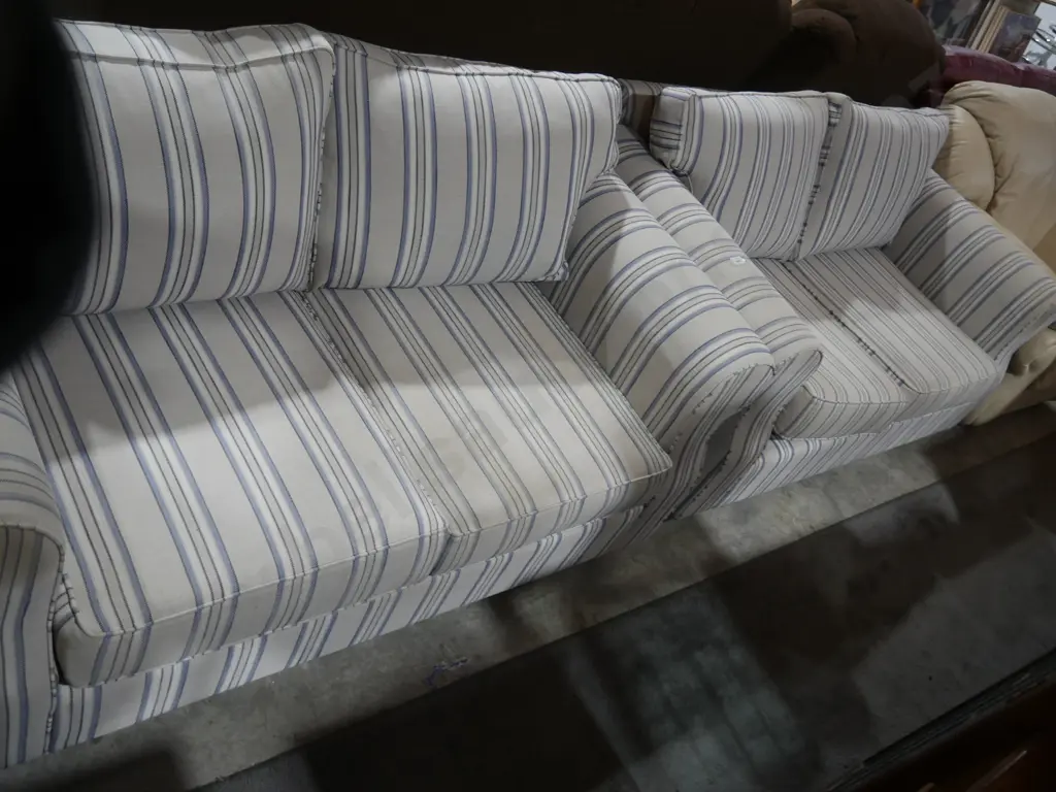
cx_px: 528
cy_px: 396
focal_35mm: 28
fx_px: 854
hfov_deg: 63.4
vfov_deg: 49.7
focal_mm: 14
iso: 320
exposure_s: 1/60
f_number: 3.5
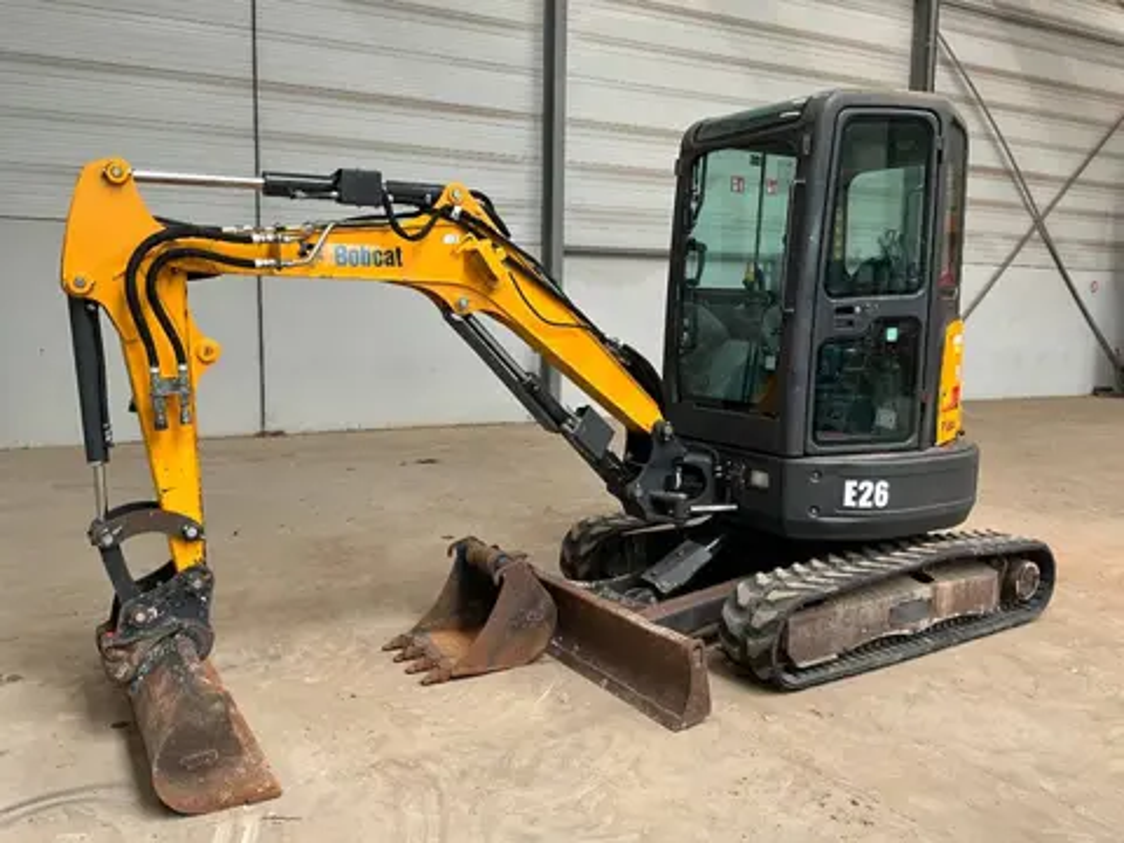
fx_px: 942
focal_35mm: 29
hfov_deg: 61.7
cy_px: 422
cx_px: 562
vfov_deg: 48.2
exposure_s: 1/62
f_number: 1.8
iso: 64
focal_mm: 3
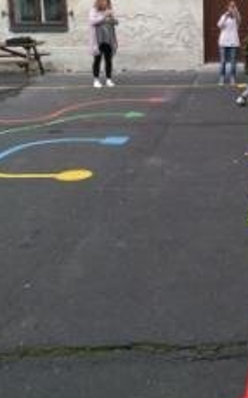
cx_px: 258
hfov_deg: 22.8
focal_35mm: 54
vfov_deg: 36.8
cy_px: 111
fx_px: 584
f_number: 2.2
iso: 100
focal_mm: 3.46
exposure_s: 1/184
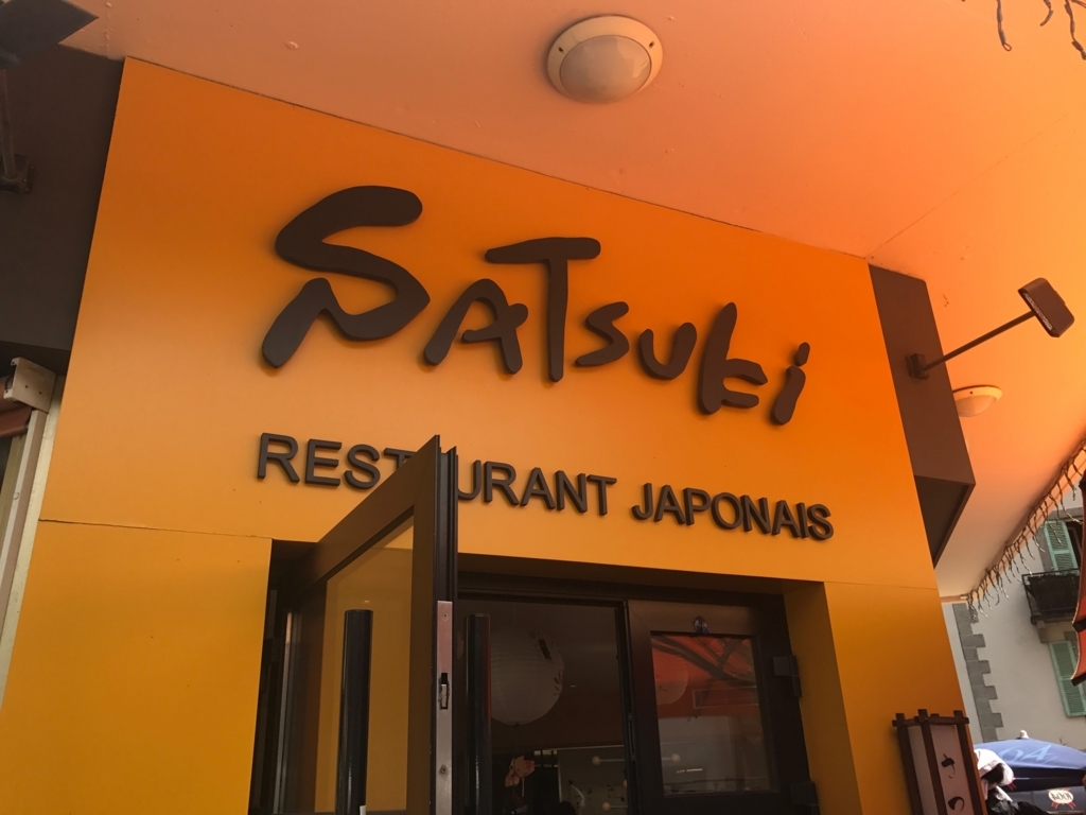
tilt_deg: +23.9
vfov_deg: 49.7
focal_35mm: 28
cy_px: 408
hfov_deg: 63.4
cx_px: 543
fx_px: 878
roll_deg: +2.8
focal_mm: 3.99
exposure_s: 1/595
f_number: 1.8
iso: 20
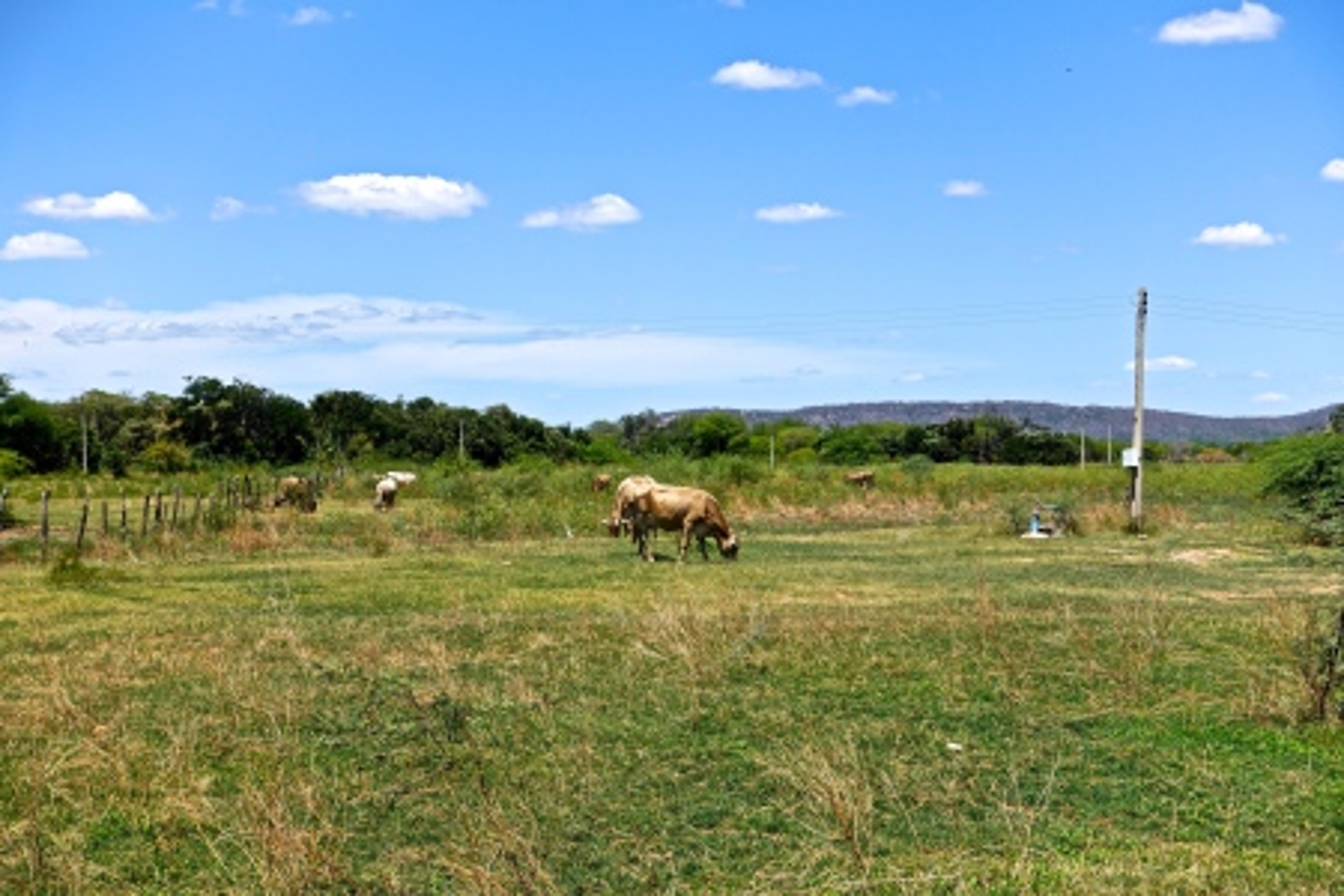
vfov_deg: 23.0
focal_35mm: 59
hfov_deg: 33.9
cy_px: 448
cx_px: 672
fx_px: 2202
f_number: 5.6
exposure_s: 1/800
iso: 125
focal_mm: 21.79
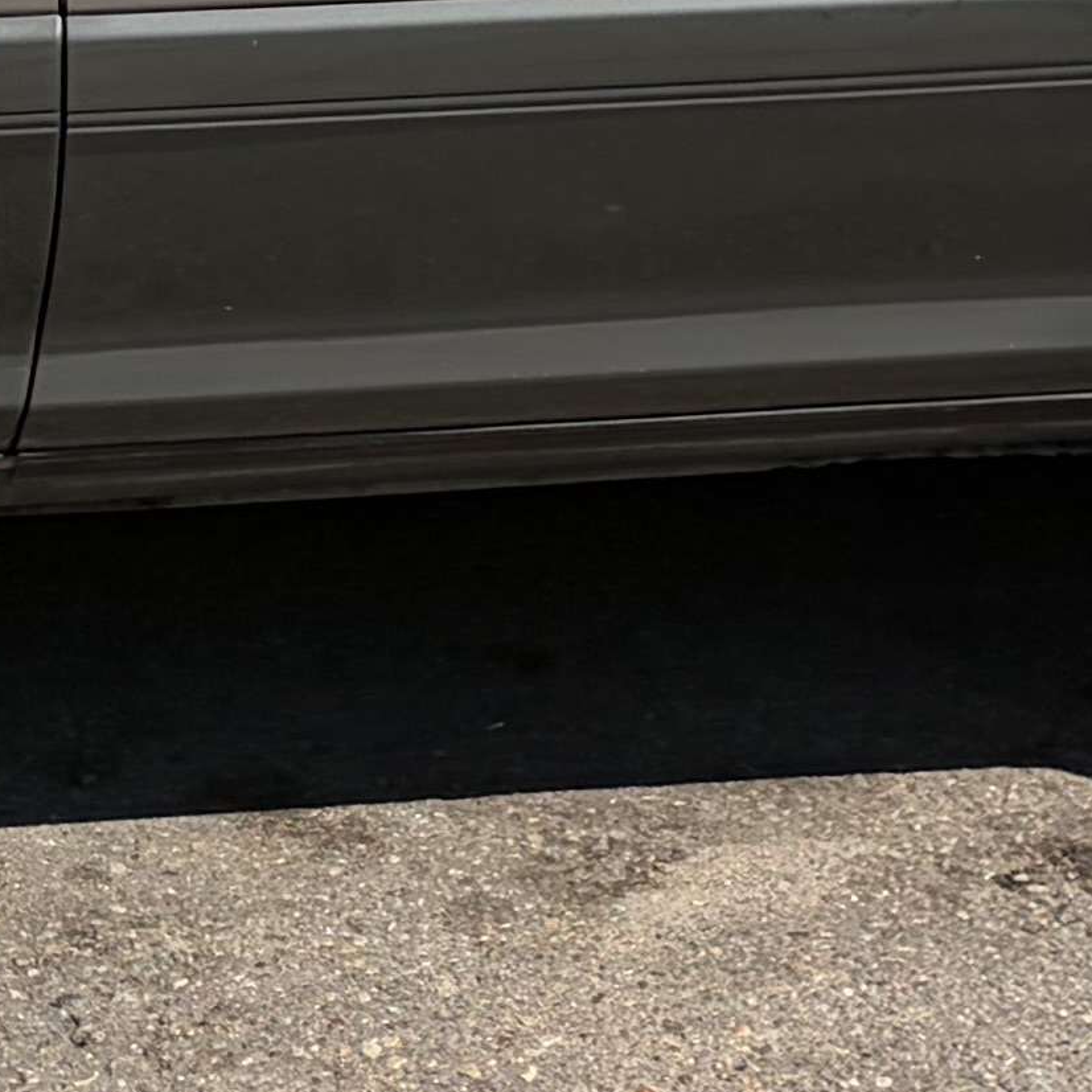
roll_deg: +7.2
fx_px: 5675
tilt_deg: -14.7
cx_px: 100
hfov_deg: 10.9
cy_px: -12
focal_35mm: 159
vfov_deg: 10.9
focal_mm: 5.96
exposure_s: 1/4608
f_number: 1.6
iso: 64
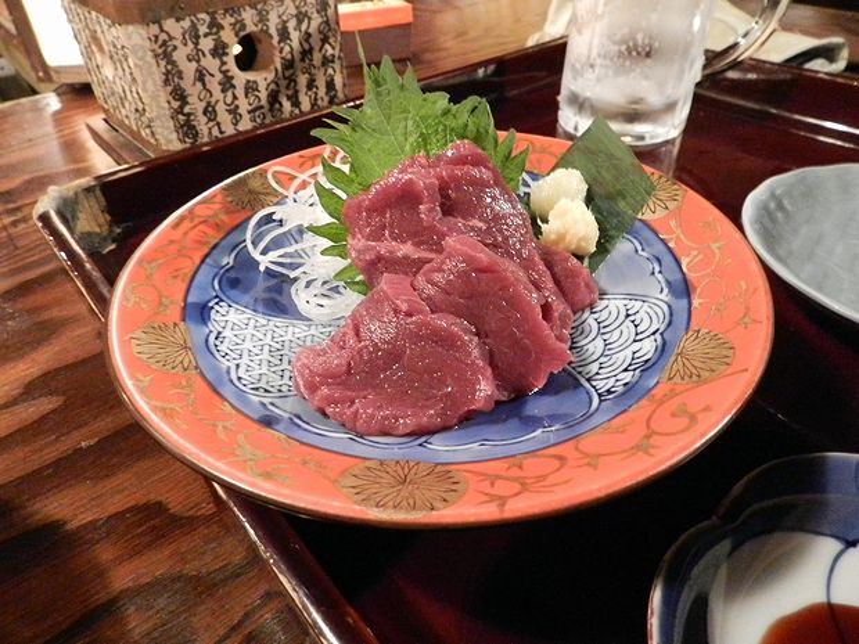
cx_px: 430
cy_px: 322
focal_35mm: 23
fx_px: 571
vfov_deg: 58.9
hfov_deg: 73.9
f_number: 3.4
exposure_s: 1/5
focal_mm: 4
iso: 1600
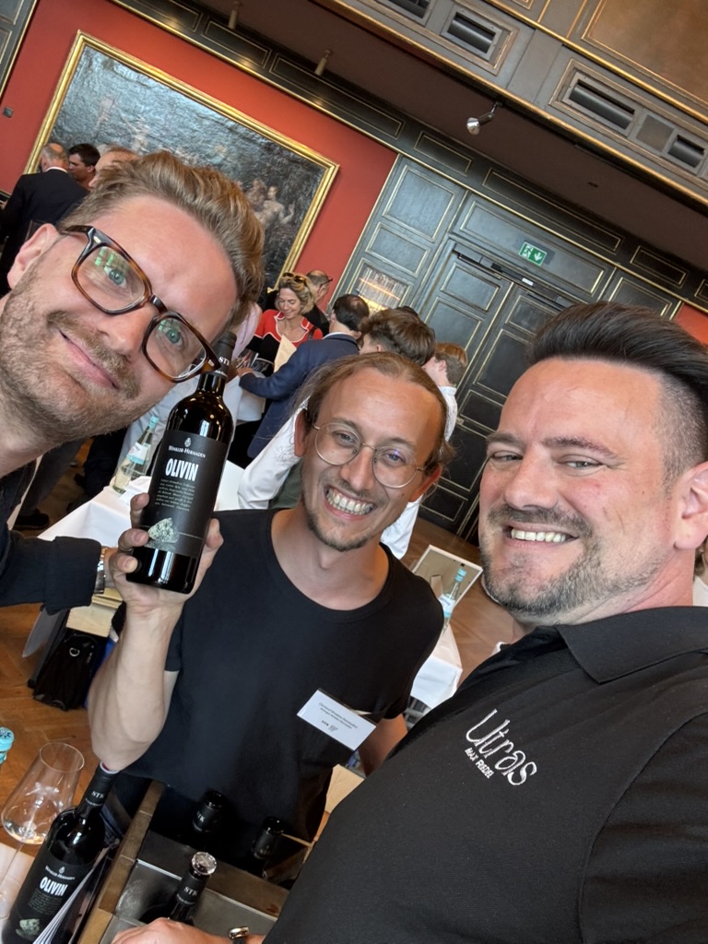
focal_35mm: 30
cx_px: 354
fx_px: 818
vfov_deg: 60.0
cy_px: 472
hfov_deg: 46.8
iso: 80
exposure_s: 1/50
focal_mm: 2.69
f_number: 1.9
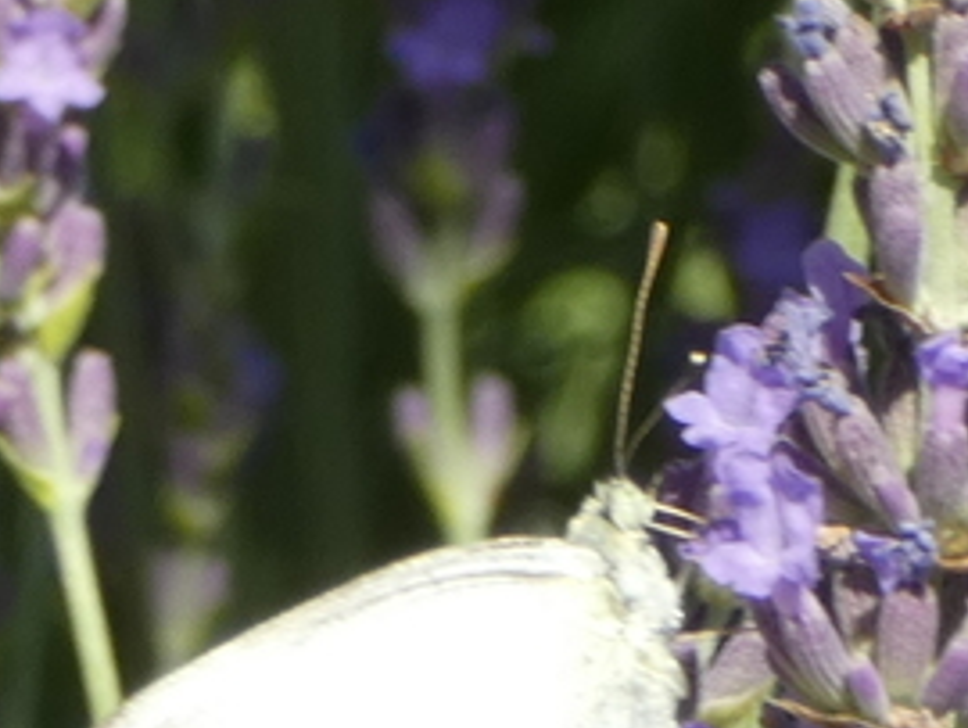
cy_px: 914
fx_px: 19704
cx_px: 565
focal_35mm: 704
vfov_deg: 2.1
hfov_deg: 2.8
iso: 80
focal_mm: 39.9
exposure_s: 1/80
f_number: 5.5
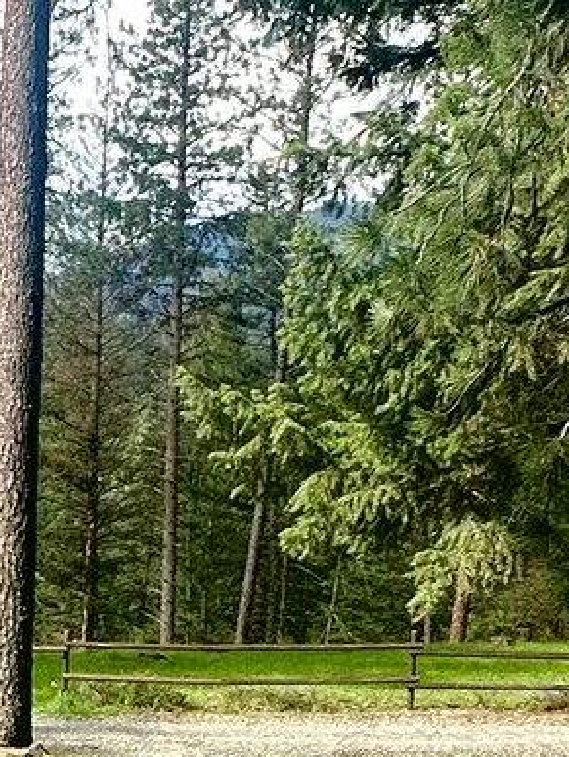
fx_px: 1619
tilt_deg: -8.2
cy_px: 526
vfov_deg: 26.1
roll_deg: -1.8
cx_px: -323
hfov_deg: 17.6
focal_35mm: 74
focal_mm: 2.22
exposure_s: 1/662
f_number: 2.2
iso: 40
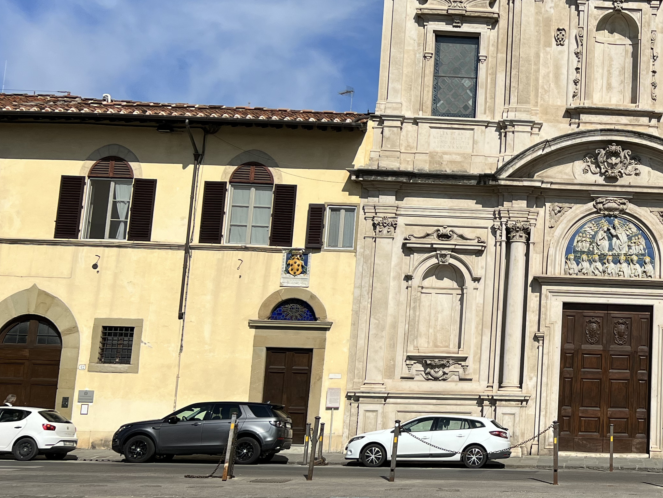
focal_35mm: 51
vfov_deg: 28.5
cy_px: 224
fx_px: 977
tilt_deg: +10.2
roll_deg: -1.8
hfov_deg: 34.8
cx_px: 627
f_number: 1.5
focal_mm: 5.7
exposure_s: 1/9434
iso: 50
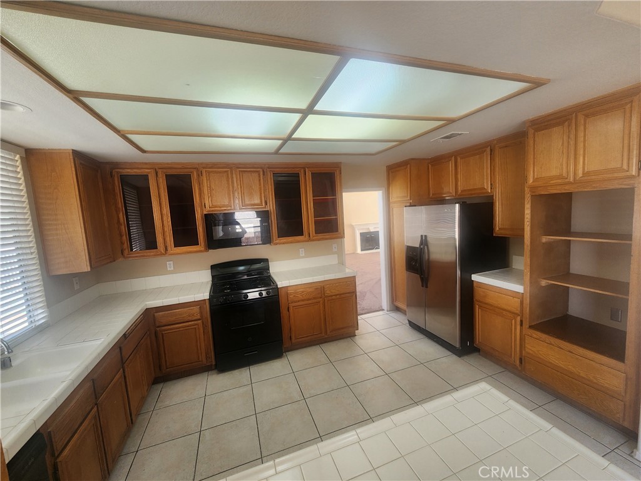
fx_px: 241
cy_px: 240
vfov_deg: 89.9
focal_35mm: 13
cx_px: 320
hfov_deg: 106.2
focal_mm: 2.2
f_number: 2.2
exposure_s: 1/60
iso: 125
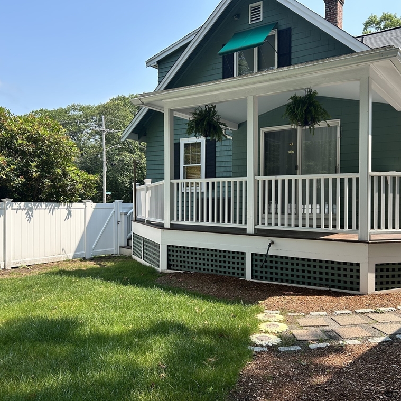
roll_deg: +0.2
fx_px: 406
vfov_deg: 52.5
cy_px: 202
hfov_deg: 52.4
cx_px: 225
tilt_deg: -1.0
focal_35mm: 31
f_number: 1.5
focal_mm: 5.7
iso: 50
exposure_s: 1/1531
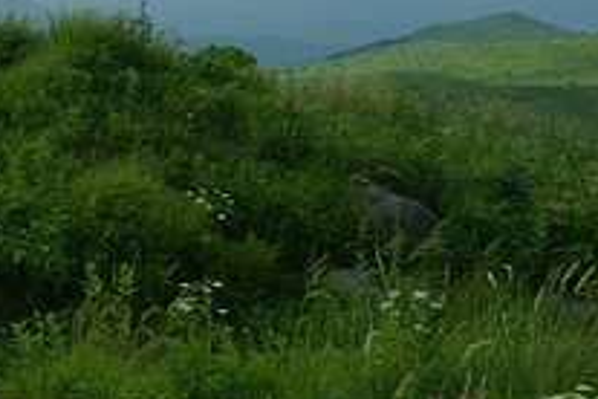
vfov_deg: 12.9
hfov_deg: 18.6
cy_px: -40
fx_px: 1727
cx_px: -113
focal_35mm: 104
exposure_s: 1/500
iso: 200
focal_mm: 28
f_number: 8
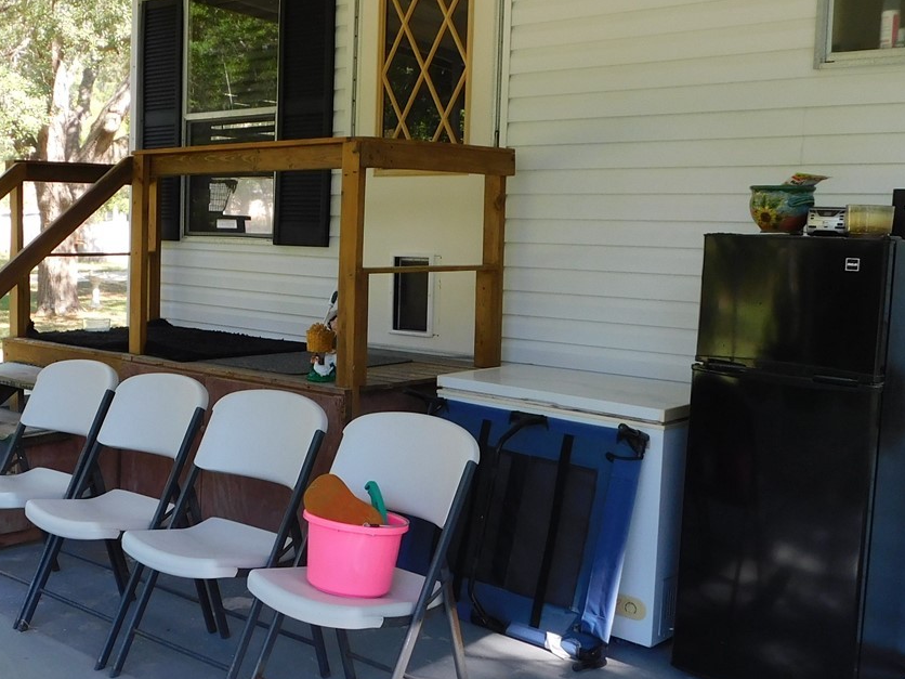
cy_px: 316
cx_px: 260
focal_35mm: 44
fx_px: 1150
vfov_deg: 32.9
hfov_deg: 42.0
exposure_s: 1/80
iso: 125
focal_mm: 4
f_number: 3
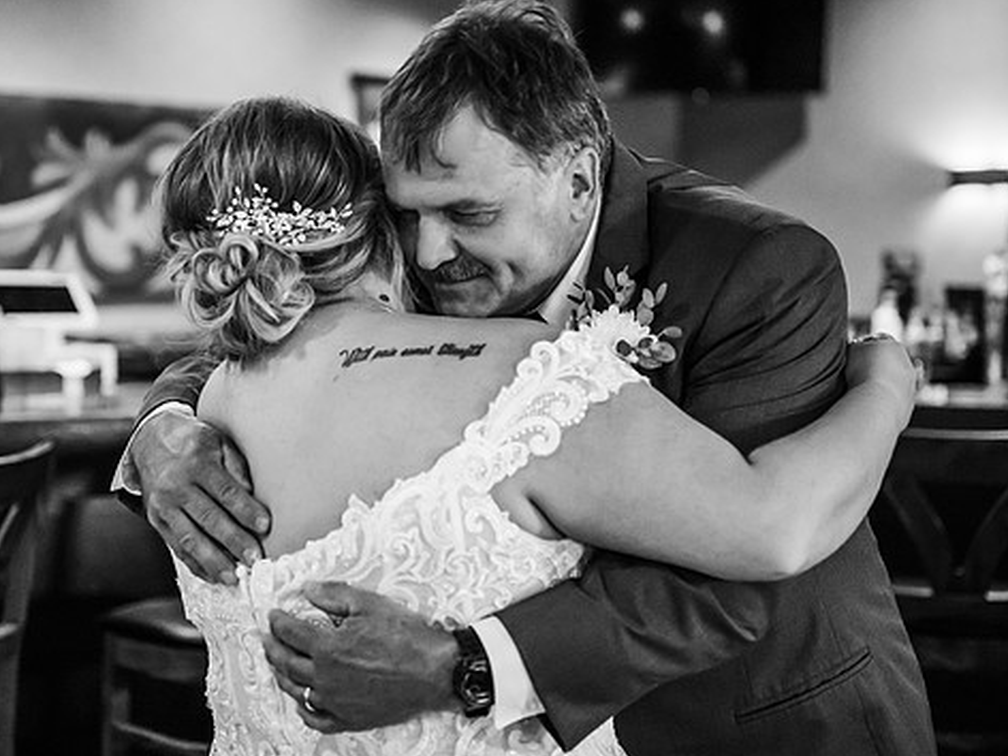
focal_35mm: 72
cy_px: 365
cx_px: 474
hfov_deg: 27.0
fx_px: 2097
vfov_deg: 20.4
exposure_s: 1/200
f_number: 2.8
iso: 2000
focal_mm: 61
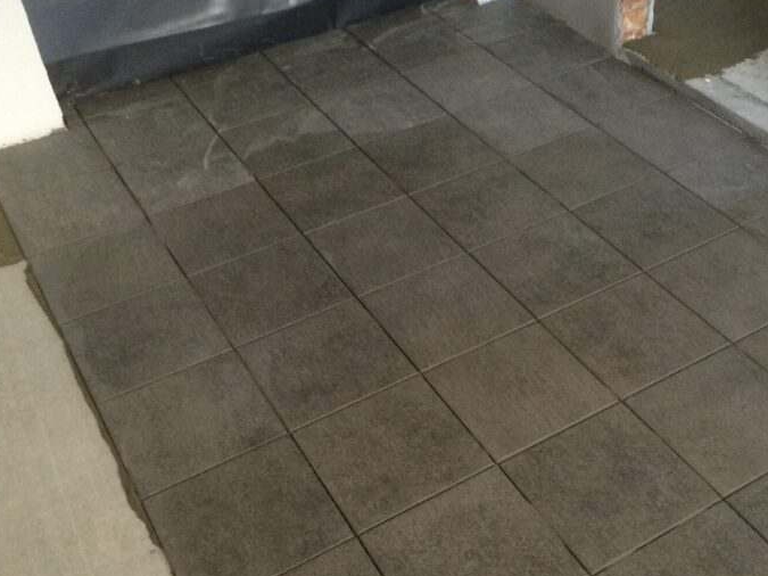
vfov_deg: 32.8
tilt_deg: -40.1
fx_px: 976
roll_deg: +3.2
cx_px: 496
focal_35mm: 44
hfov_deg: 42.5
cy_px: 319
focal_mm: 4.15
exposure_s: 1/33
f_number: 2.2
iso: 80
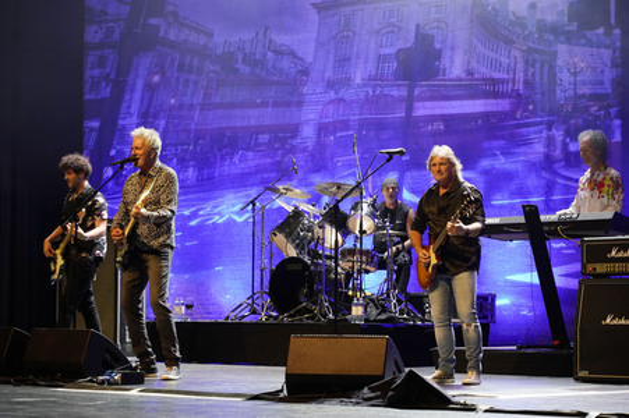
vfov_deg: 16.8
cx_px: 314
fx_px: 1414
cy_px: 209
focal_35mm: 81
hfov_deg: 25.1
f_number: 5.6
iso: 1600
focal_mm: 81
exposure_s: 1/60
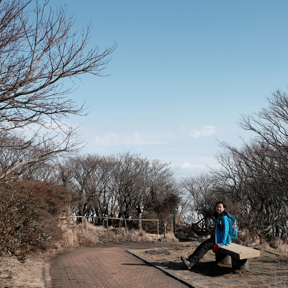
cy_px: 144
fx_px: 433
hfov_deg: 36.3
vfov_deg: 36.8
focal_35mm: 46
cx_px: 197
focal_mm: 23
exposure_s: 1/1300
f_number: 5.6
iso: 250
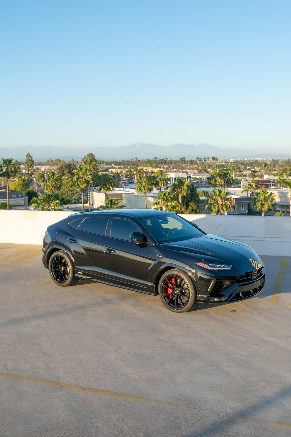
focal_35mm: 42
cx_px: 146
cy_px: 218
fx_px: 509
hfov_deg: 31.9
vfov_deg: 46.4
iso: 200
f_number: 8
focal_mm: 28
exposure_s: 1/250
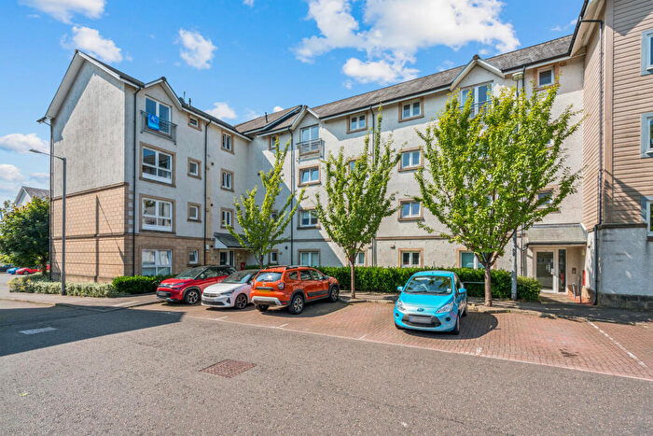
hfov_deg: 96.7
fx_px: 290
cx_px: 326
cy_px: 218
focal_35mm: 16
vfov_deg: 73.8
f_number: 20
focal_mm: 16
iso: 400
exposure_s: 1/125
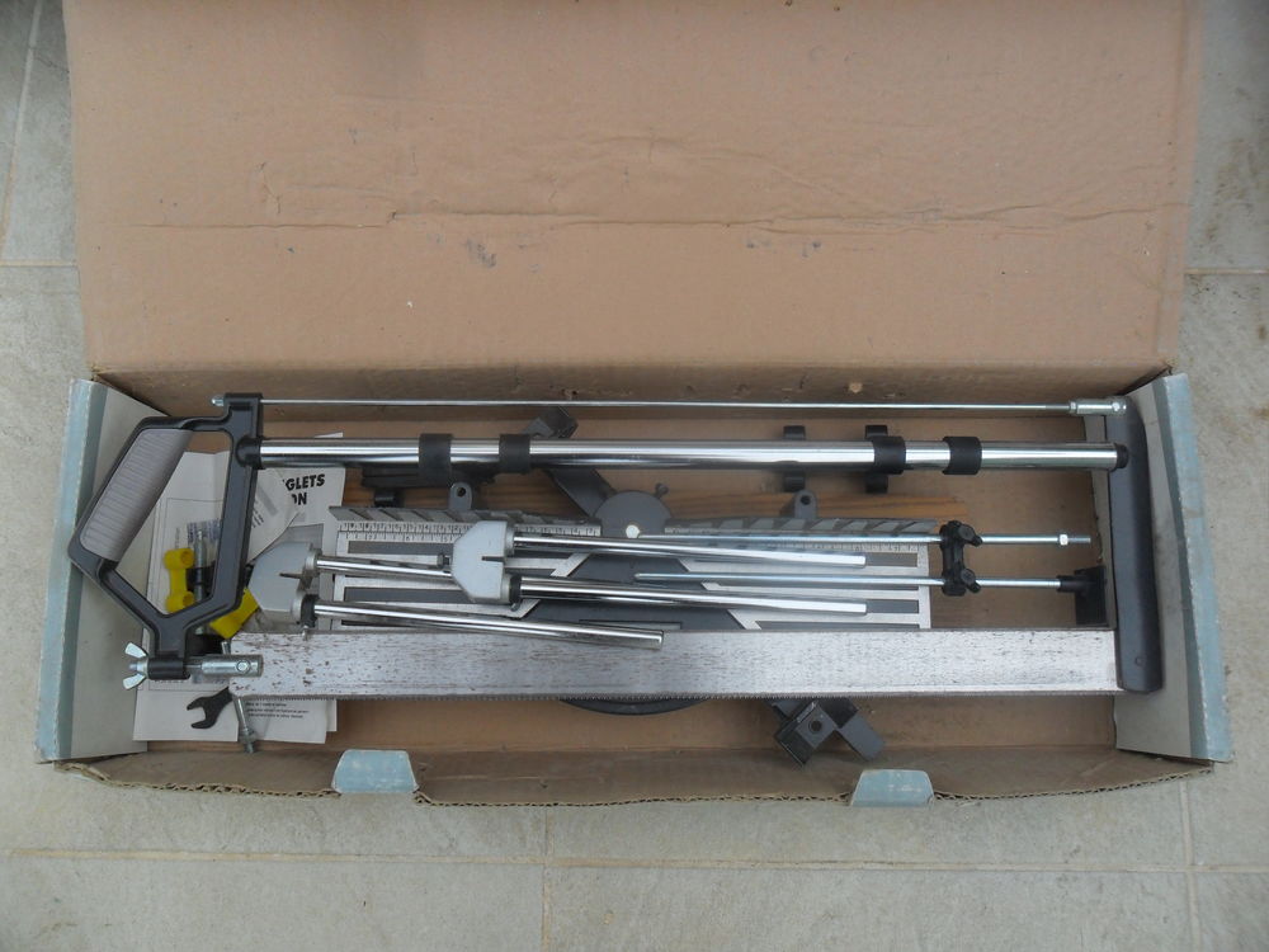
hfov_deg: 65.3
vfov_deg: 51.4
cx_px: 634
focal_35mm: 27
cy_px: 476
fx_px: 990
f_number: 3.5
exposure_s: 1/1000
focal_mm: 4.9
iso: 100
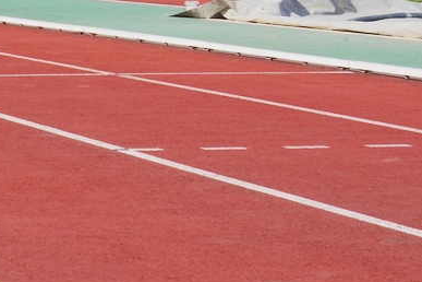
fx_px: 2180
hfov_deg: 9.6
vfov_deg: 7.3
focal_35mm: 186
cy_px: -128
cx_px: -652
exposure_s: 1/250
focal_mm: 24
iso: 100
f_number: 8
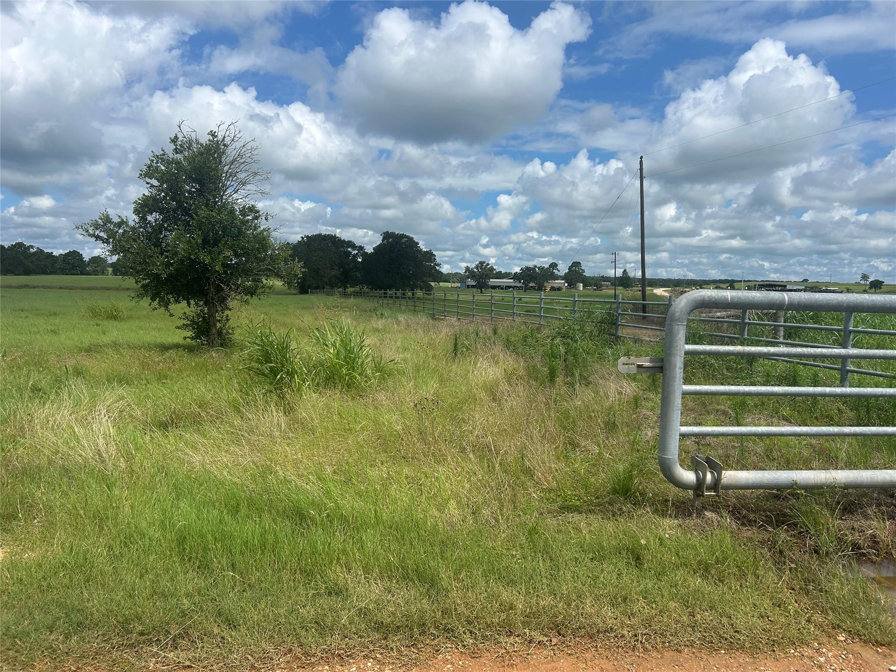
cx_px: 448
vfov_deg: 53.1
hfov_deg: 67.3
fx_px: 673
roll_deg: -2.0
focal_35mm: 26
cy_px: 336
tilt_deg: -5.0
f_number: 1.5
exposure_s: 1/7463
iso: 50
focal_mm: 5.7
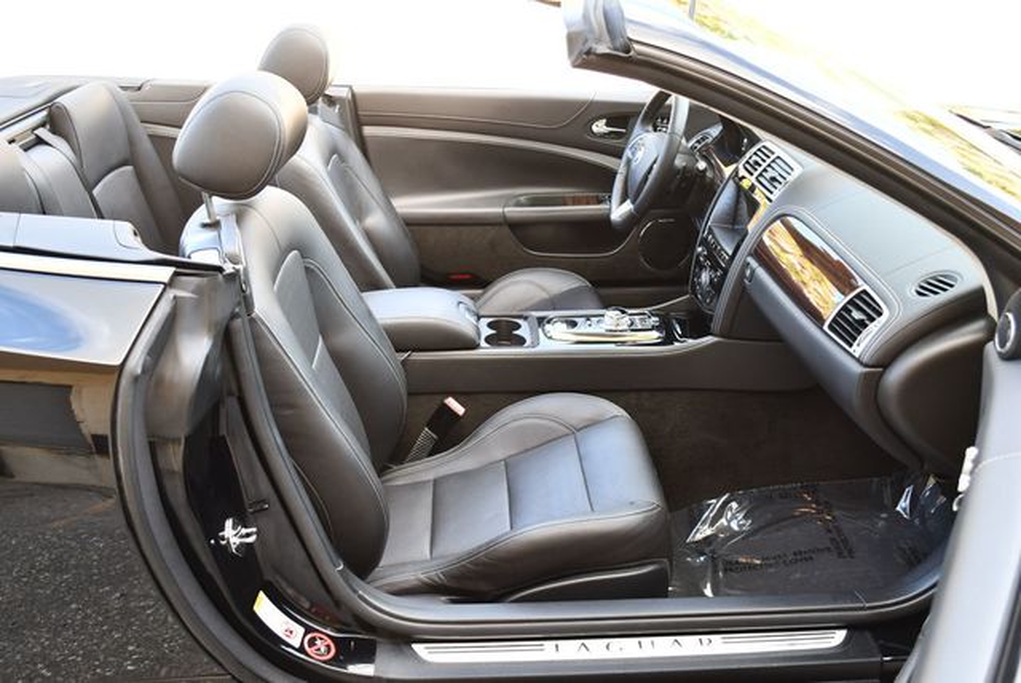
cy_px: 342
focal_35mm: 36
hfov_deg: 53.1
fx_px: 1022
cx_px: 510
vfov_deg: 36.9
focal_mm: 18
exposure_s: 1/250
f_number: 3.5
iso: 500
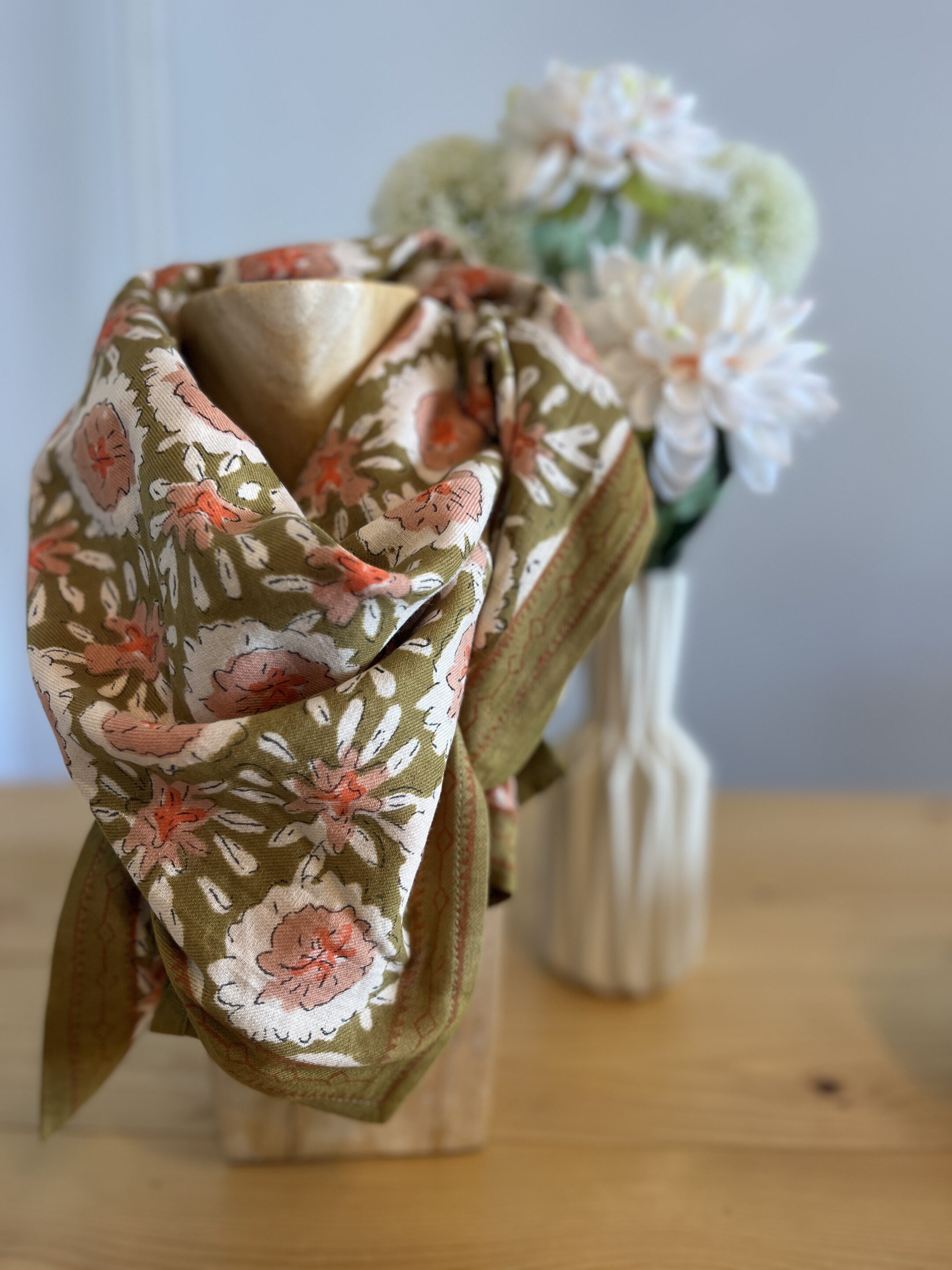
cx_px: 476
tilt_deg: -14.0
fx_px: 953
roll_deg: -0.2
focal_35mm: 26
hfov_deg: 53.1
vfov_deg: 67.3
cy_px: 635
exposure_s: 1/100
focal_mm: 5.1
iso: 100
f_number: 1.6
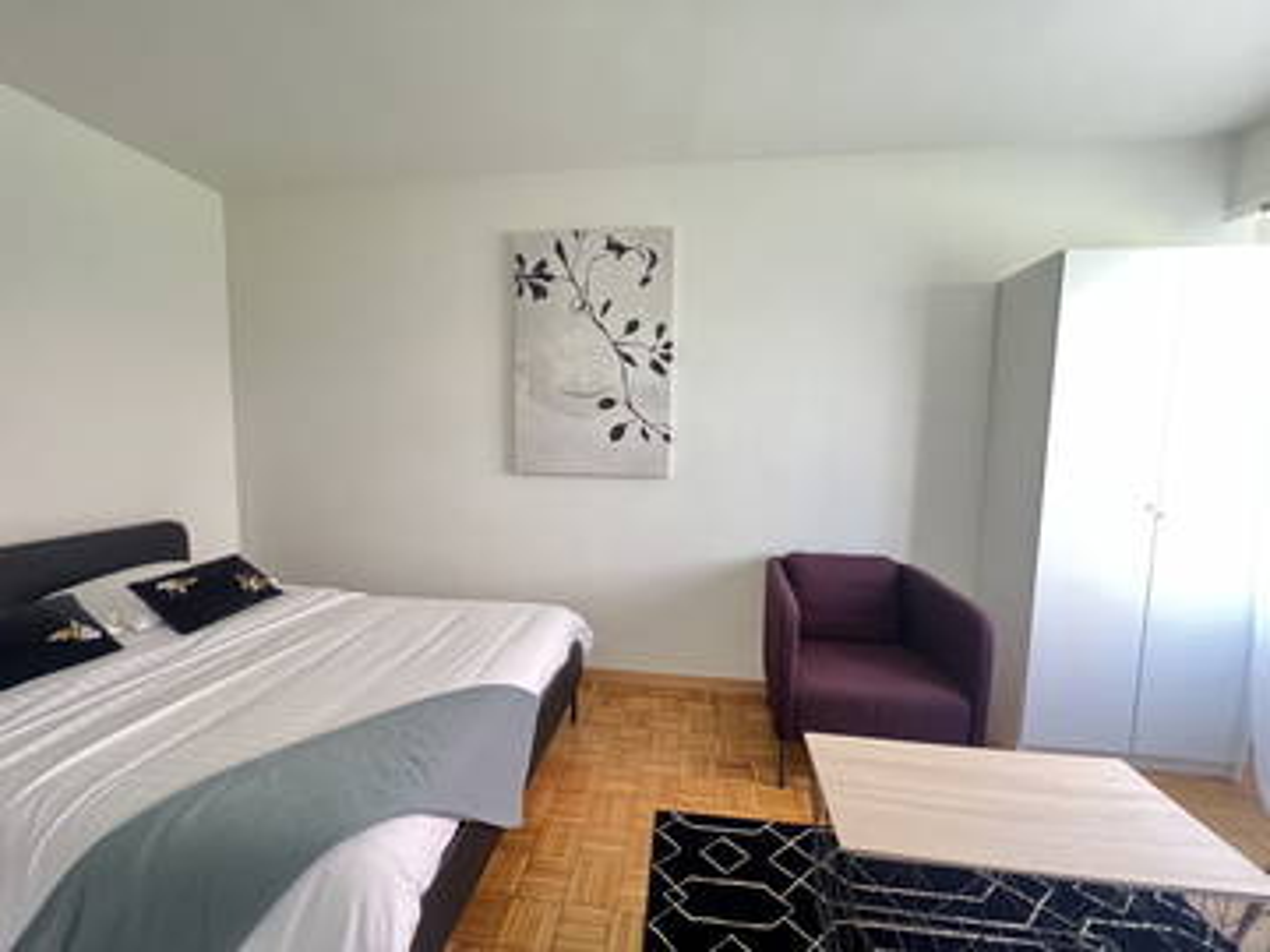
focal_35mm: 13
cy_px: 476
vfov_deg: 89.9
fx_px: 477
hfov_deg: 106.2
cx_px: 635
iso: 1000
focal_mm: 1.57
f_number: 1.8
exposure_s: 1/49
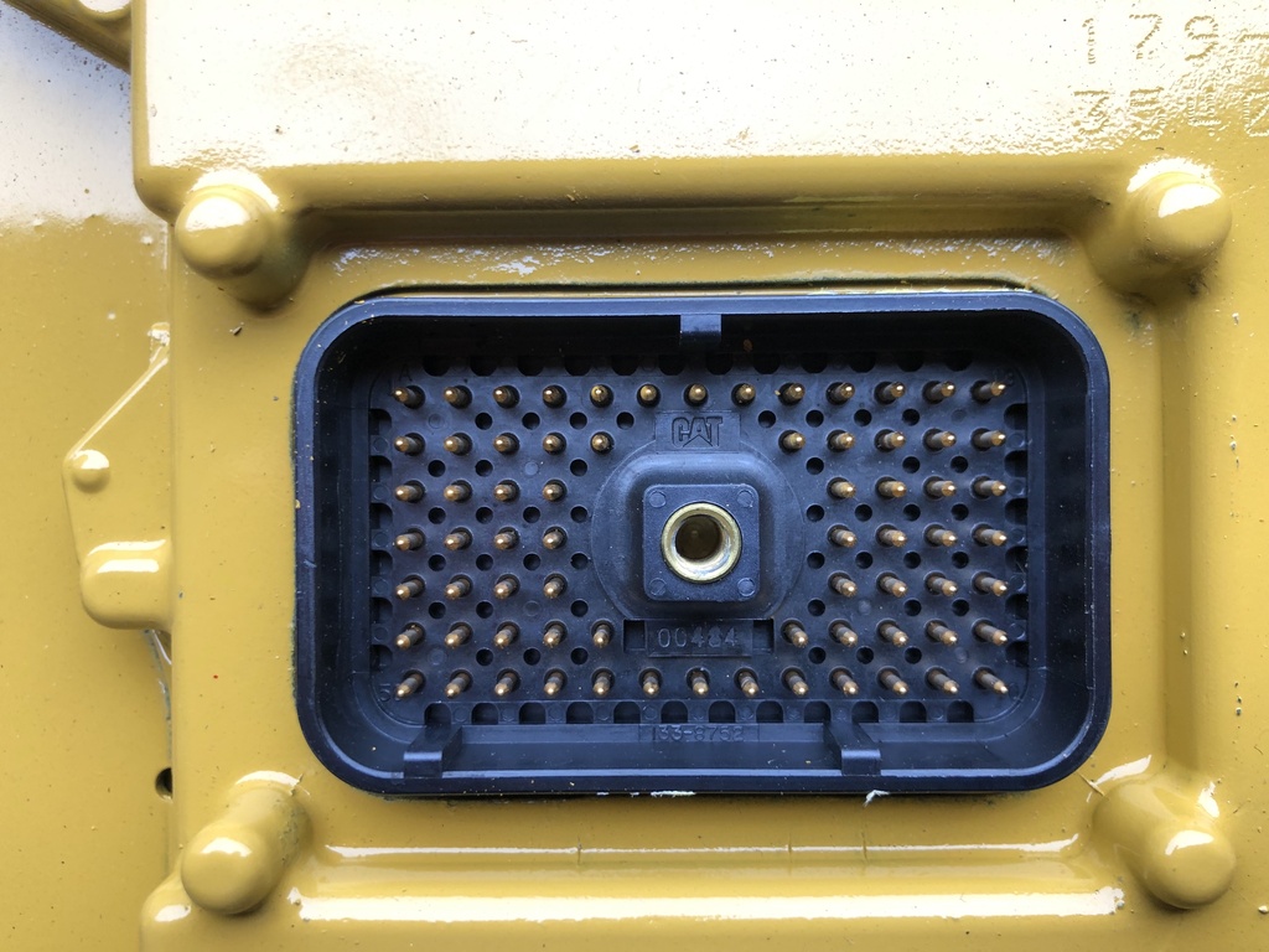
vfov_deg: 49.7
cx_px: 634
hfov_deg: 63.4
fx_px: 1026
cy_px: 476
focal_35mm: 28
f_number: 1.8
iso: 25
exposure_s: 1/40
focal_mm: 4
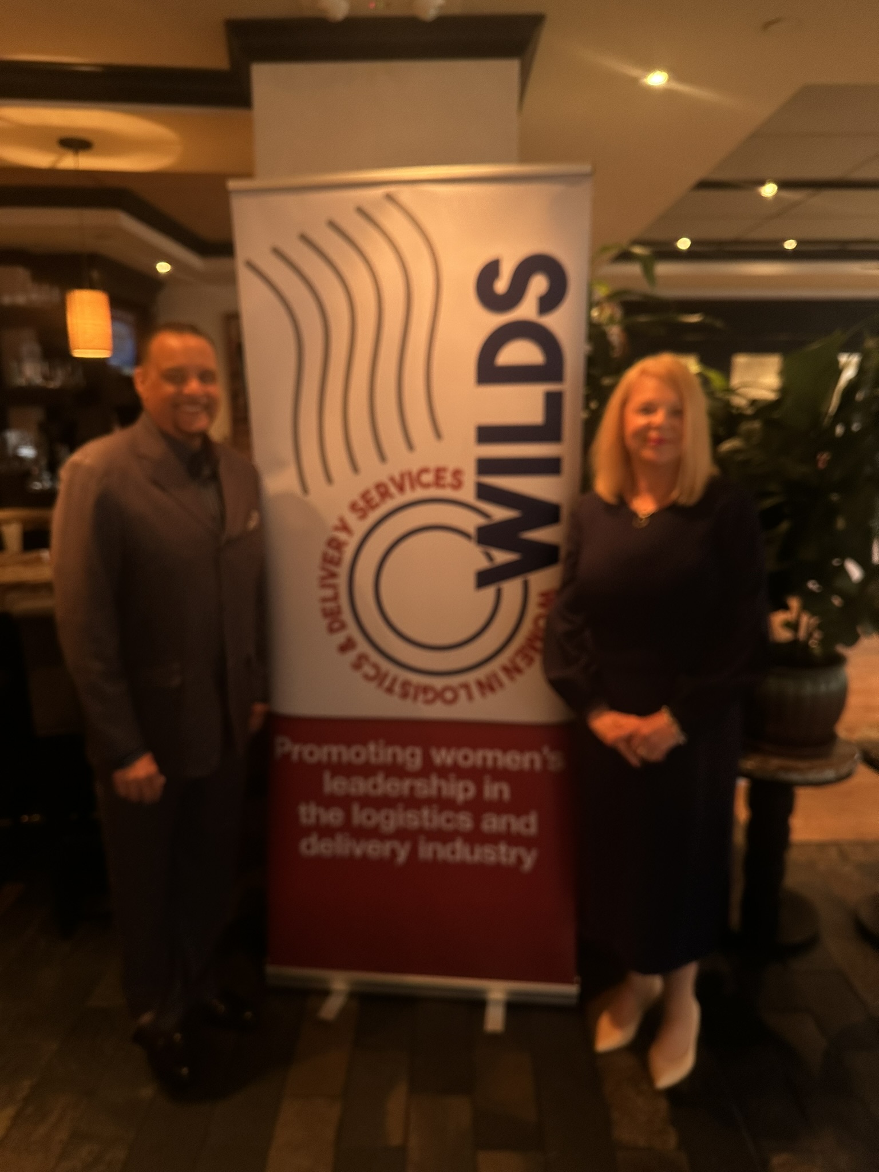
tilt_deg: -12.9
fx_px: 813
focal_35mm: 24
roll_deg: -0.3
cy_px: 586
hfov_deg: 56.8
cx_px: 440
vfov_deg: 71.6
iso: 125
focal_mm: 6.86
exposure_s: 1/120
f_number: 1.78
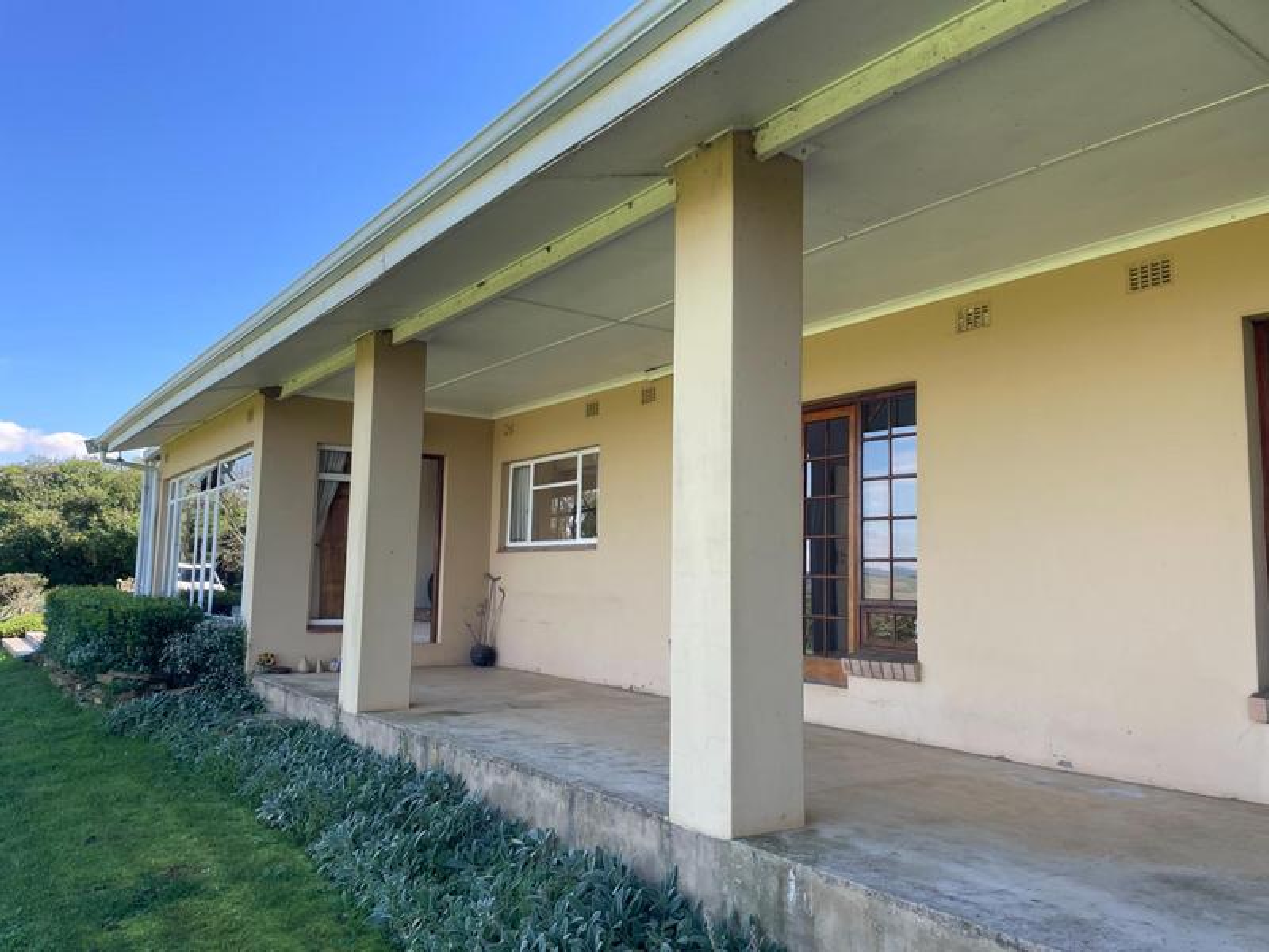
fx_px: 953
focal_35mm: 26
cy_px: 476
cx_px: 634
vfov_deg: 53.1
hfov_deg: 67.3
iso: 32
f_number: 1.6
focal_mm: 4.2
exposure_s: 1/550
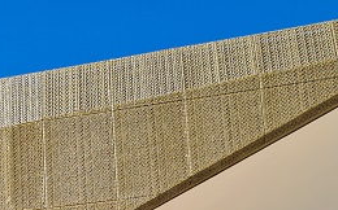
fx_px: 801
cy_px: 336
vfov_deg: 13.9
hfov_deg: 22.6
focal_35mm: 87
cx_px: -22
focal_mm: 5.4
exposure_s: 1/1840
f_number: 1.8
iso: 50
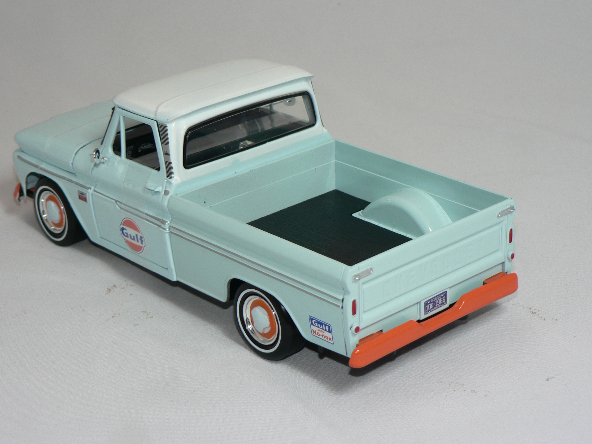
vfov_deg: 18.9
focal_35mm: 78
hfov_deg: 25.0
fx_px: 1334
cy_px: 204
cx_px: 268
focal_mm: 11.4
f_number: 3.2
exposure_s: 1/60
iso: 80
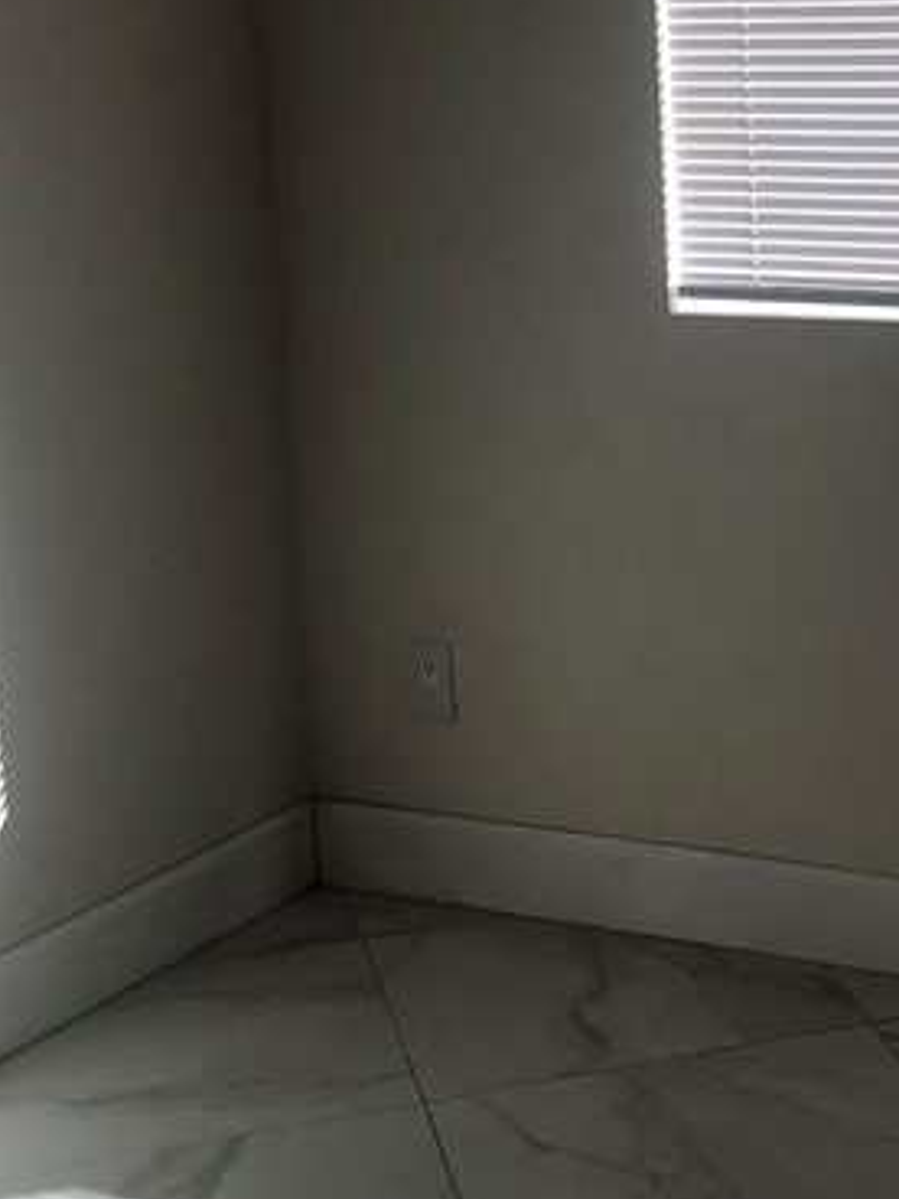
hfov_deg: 18.6
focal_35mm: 78
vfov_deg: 24.5
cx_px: 775
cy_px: 209
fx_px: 2701
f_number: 1.8
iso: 20
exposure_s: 1/389
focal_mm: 4
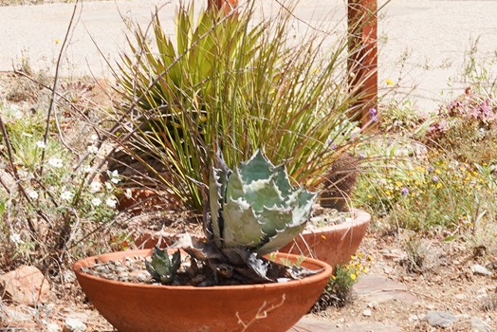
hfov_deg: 14.1
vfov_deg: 9.3
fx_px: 2003
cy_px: -125
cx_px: 294
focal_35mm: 145
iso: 100
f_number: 11
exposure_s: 1/100
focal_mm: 38
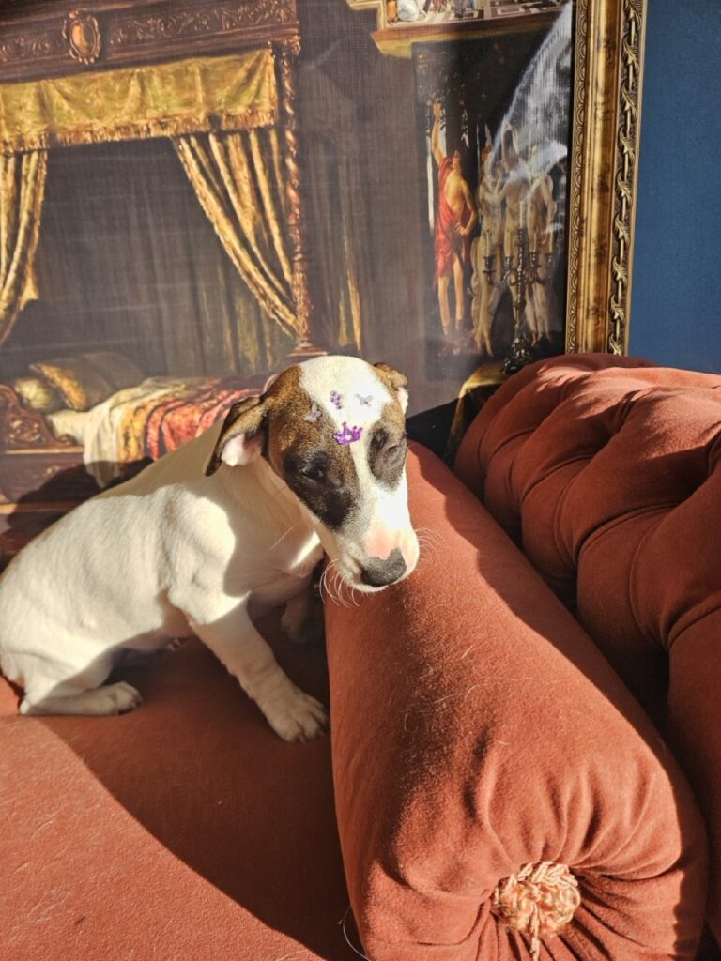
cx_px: 360
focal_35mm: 23
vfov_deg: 73.9
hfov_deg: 58.9
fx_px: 639
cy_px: 480
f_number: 1.8
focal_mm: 5.4
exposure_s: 1/1167
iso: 40
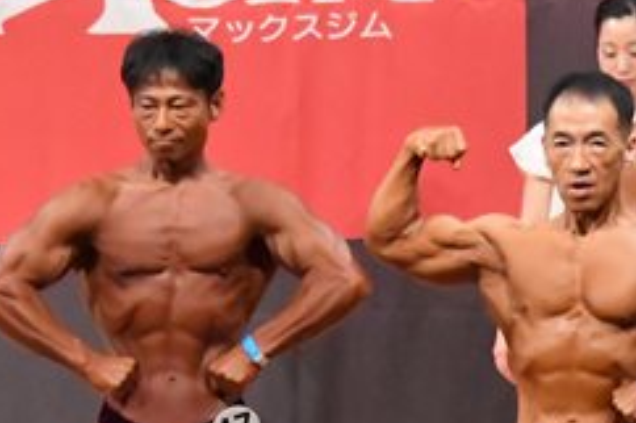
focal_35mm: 586
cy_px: 512
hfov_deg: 3.5
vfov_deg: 2.3
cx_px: 311
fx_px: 10345
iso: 12800
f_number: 5.6
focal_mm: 122
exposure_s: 1/400
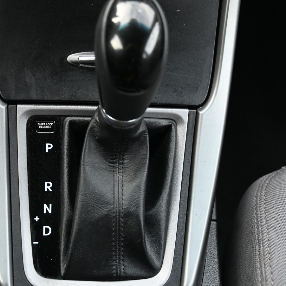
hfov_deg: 32.2
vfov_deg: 32.3
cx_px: 104
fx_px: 493
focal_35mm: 53
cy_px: 152
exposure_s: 1/125
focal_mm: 34.5
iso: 900
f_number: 4
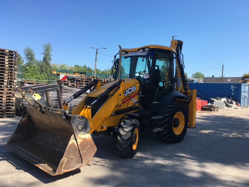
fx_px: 209
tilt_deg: -3.6
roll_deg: -0.4
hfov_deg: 61.7
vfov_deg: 48.2
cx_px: 124
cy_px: 94
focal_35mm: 29
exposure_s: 1/746
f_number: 2.2
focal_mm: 4.15
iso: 25
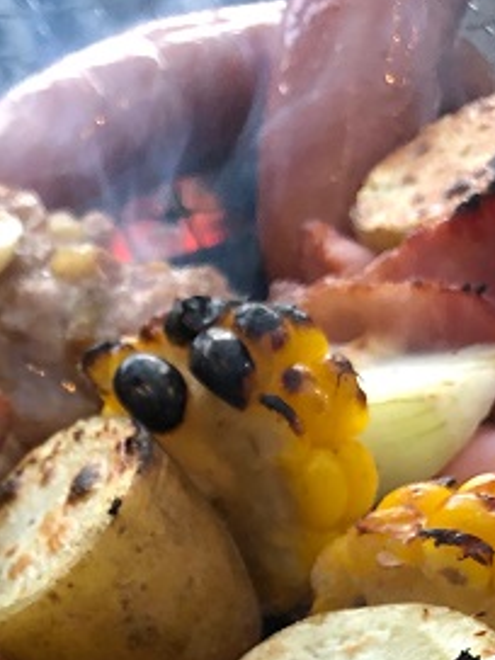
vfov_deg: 21.4
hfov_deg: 17.2
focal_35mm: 83
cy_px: 853
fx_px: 1583
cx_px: -45
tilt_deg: -52.6
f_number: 1.8
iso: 64
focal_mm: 3.99
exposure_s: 1/15
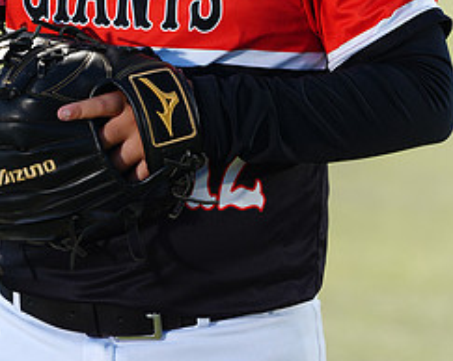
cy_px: -84
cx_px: 167
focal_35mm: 448
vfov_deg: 3.4
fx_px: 6002
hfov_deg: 4.3
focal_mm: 200
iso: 64
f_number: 5
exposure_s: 1/250
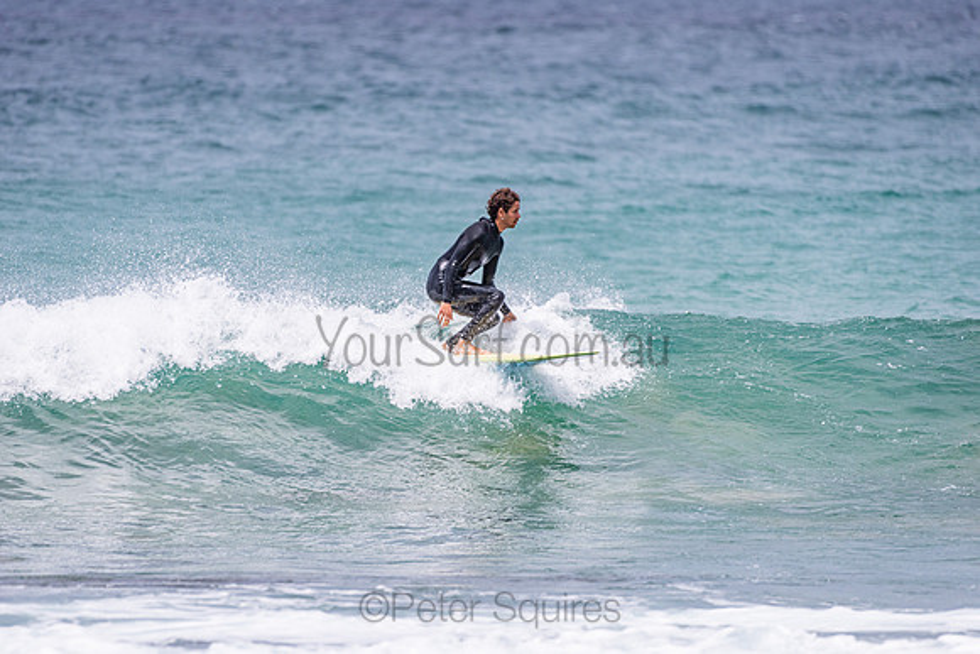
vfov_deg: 2.8
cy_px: 327
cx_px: 490
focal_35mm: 500
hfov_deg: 4.1
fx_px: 13614
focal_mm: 500
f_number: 5.6
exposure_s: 1/1600
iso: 320
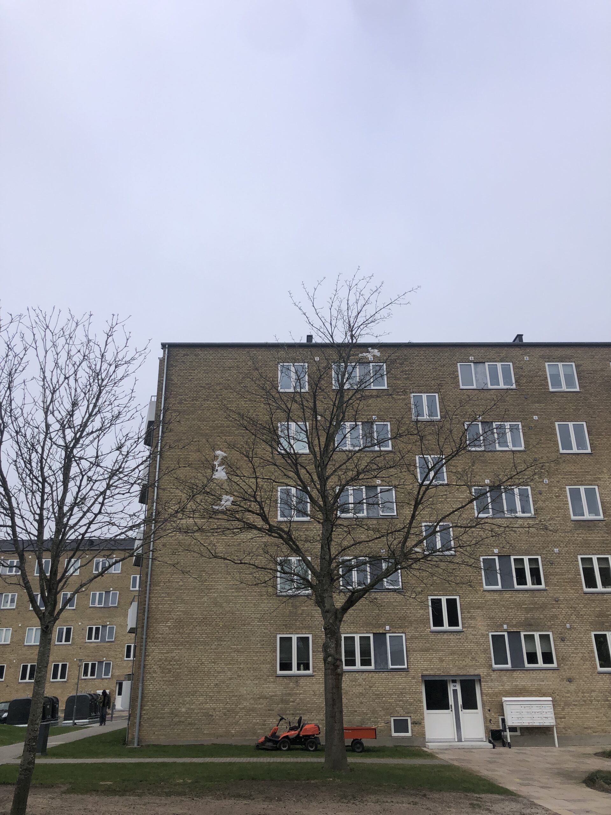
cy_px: 408
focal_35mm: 28
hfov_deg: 49.7
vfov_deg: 63.4
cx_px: 306
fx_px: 659
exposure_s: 1/1548
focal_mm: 3.99
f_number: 1.8
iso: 20
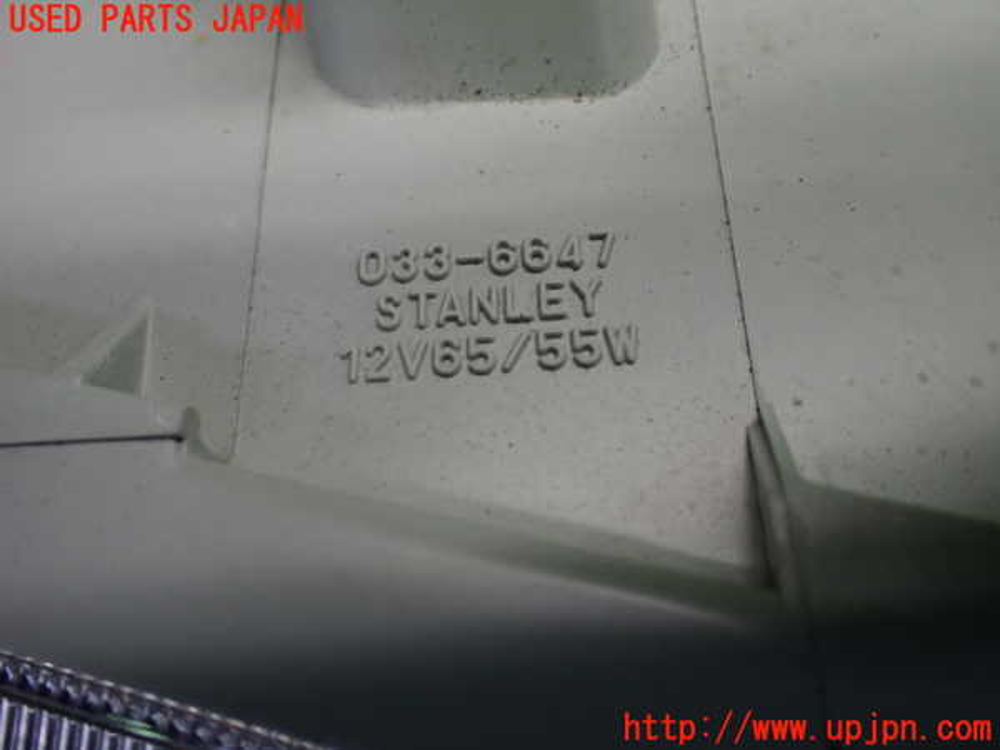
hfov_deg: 60.0
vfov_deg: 46.8
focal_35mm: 30
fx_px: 867
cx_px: 500
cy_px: 375
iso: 250
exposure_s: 1/125
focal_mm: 5.4
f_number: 2.3
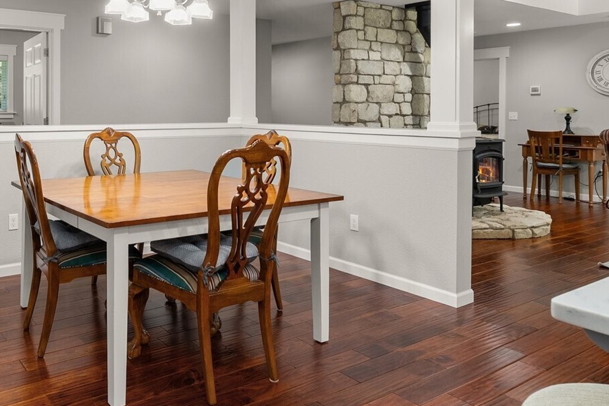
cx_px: 144
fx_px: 508
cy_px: 120
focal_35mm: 30
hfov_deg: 58.3
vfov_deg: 42.7
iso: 500
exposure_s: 1/3
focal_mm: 16
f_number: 8
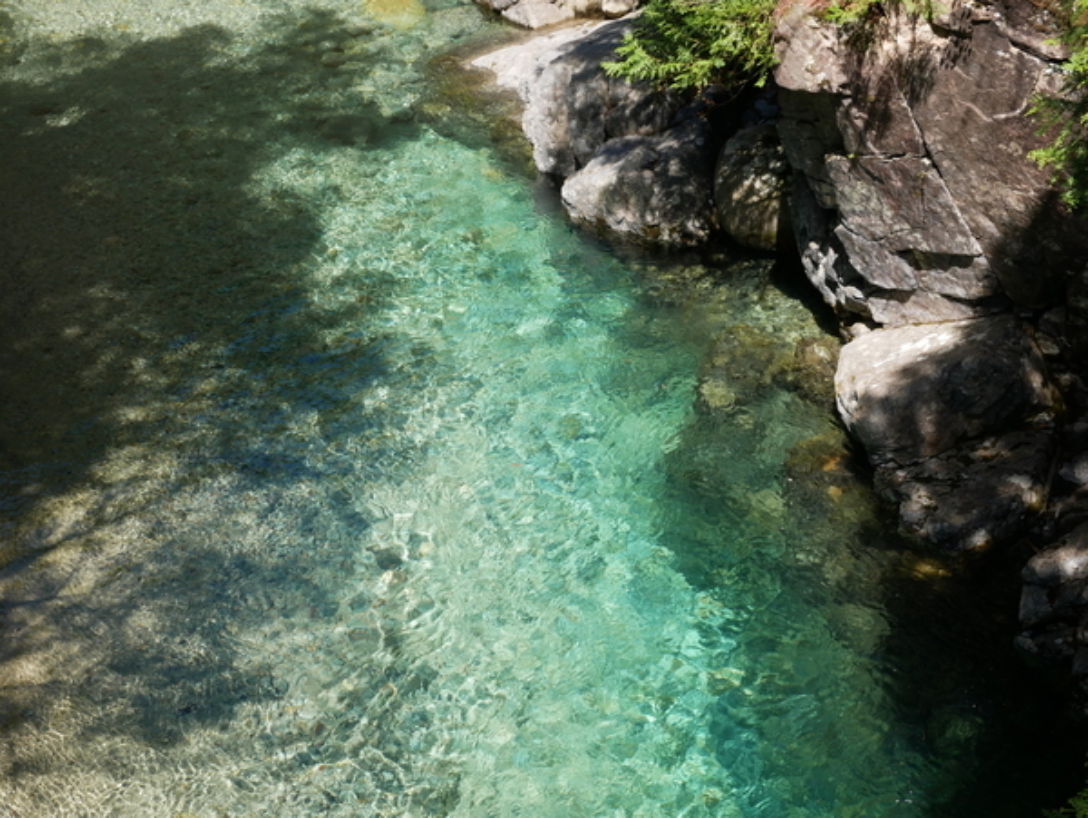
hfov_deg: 38.2
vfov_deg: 29.1
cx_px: 544
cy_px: 409
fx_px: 1573
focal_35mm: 50
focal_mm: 25
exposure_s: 1/80
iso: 200
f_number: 11
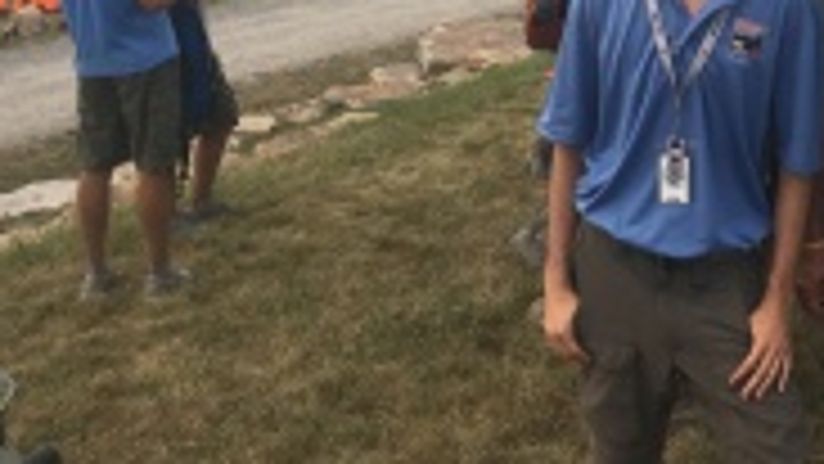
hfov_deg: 31.9
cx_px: 720
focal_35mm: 63
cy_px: -117
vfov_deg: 18.0
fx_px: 1377
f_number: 2.2
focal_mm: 4.15
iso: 25
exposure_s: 1/364
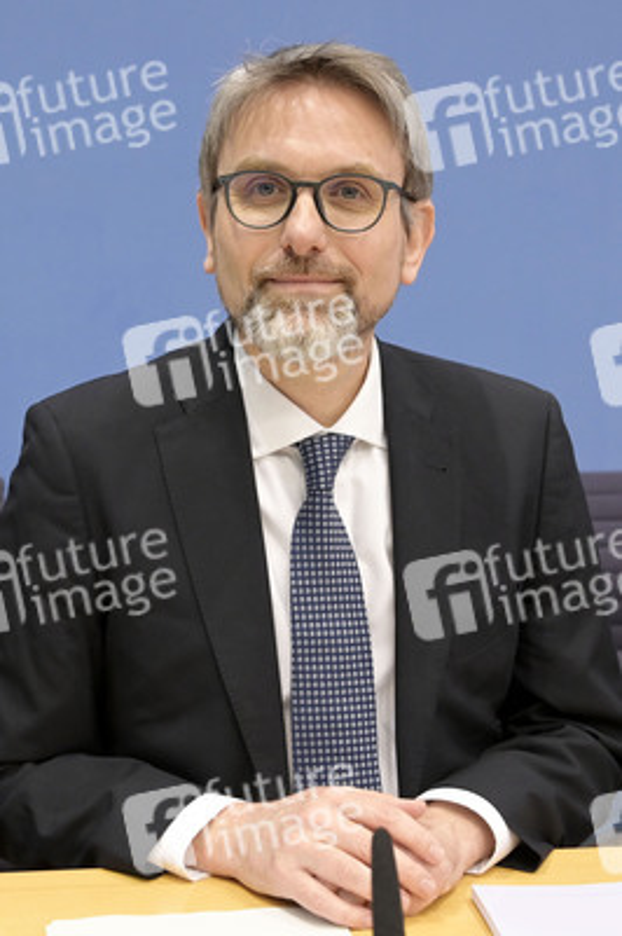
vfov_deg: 48.5
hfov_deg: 33.3
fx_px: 1038
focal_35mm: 40
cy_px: 468
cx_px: 311
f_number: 5
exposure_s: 1/400
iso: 3200
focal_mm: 40
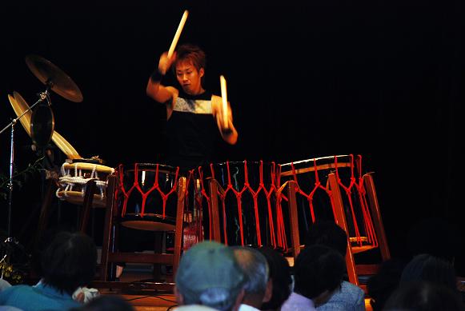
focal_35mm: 202
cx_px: 232
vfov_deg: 6.8
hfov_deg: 10.1
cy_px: 156
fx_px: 2619
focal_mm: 135
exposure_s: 1/60
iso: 200
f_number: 5.6
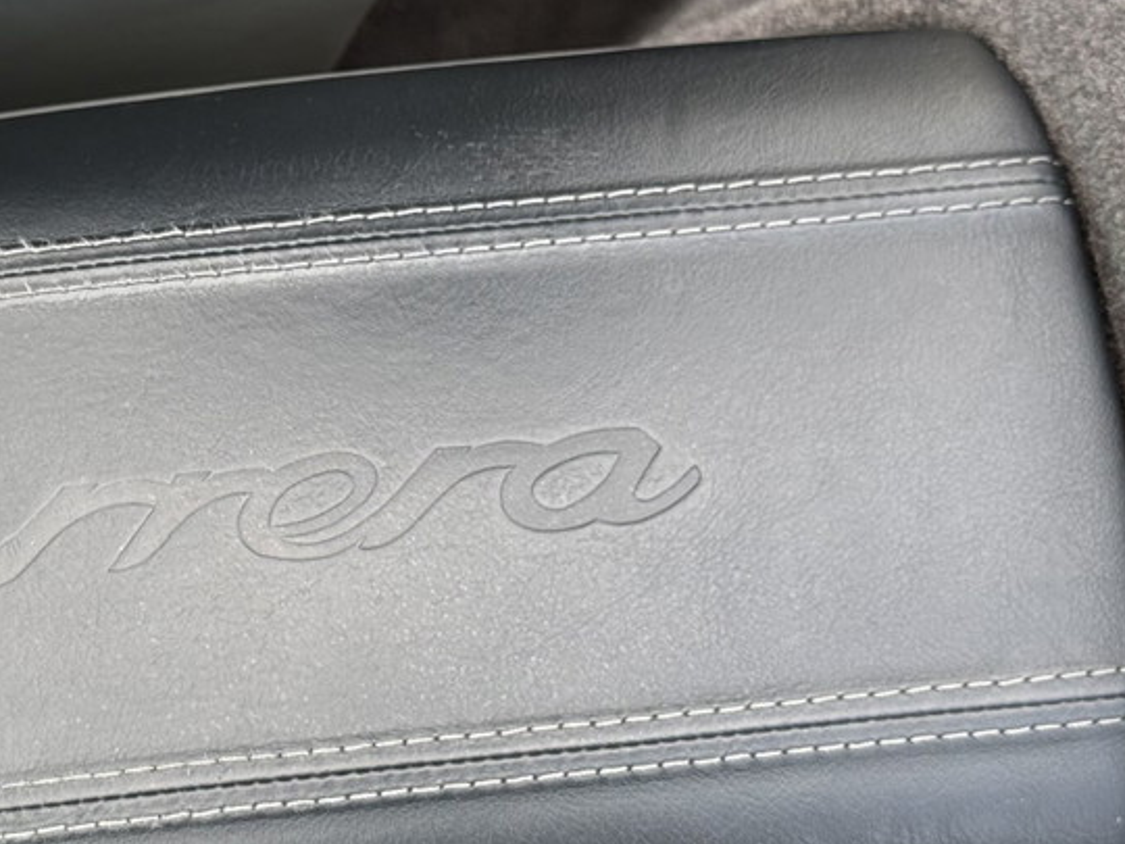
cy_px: 365
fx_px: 2957
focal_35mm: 91
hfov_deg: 21.2
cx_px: 165
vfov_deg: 16.2
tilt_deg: -74.5
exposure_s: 1/458
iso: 100
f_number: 1.78
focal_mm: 6.76
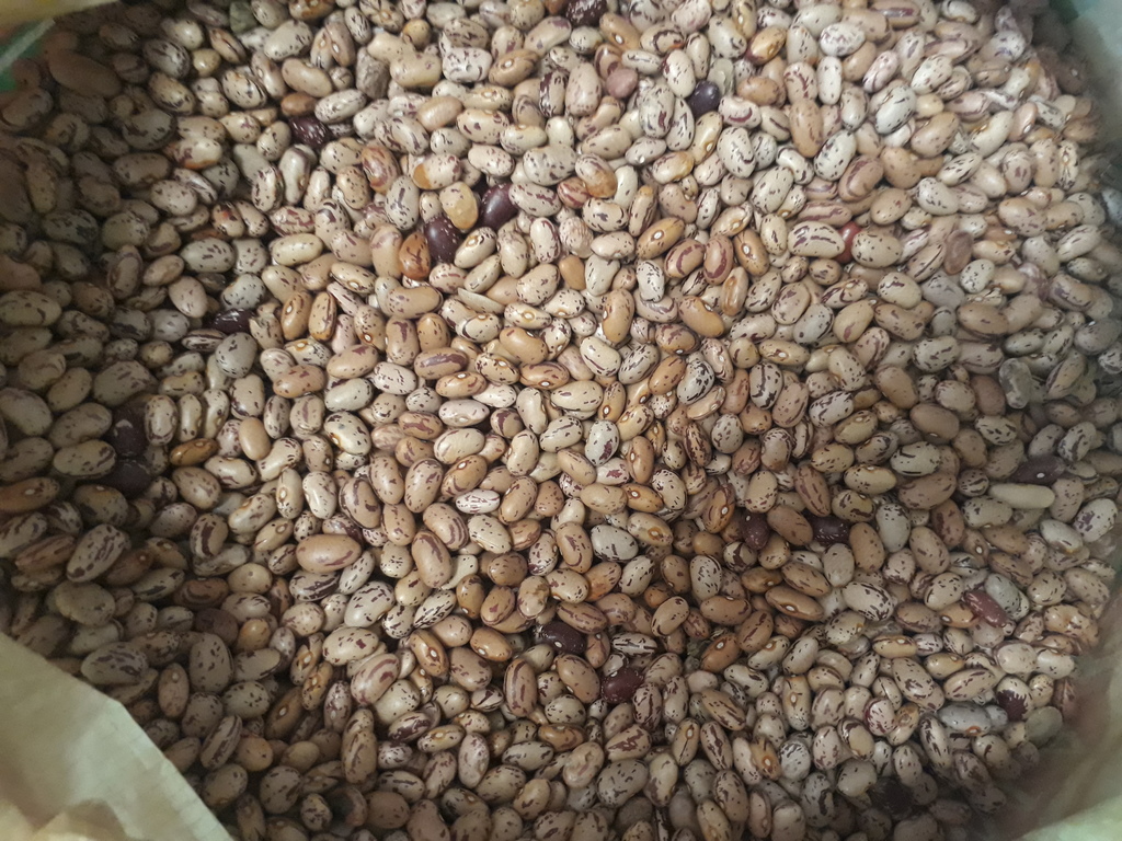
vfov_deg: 51.4
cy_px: 420
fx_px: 875
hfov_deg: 65.3
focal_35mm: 27
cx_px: 561
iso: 400
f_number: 1.9
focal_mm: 3.6
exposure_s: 1/15
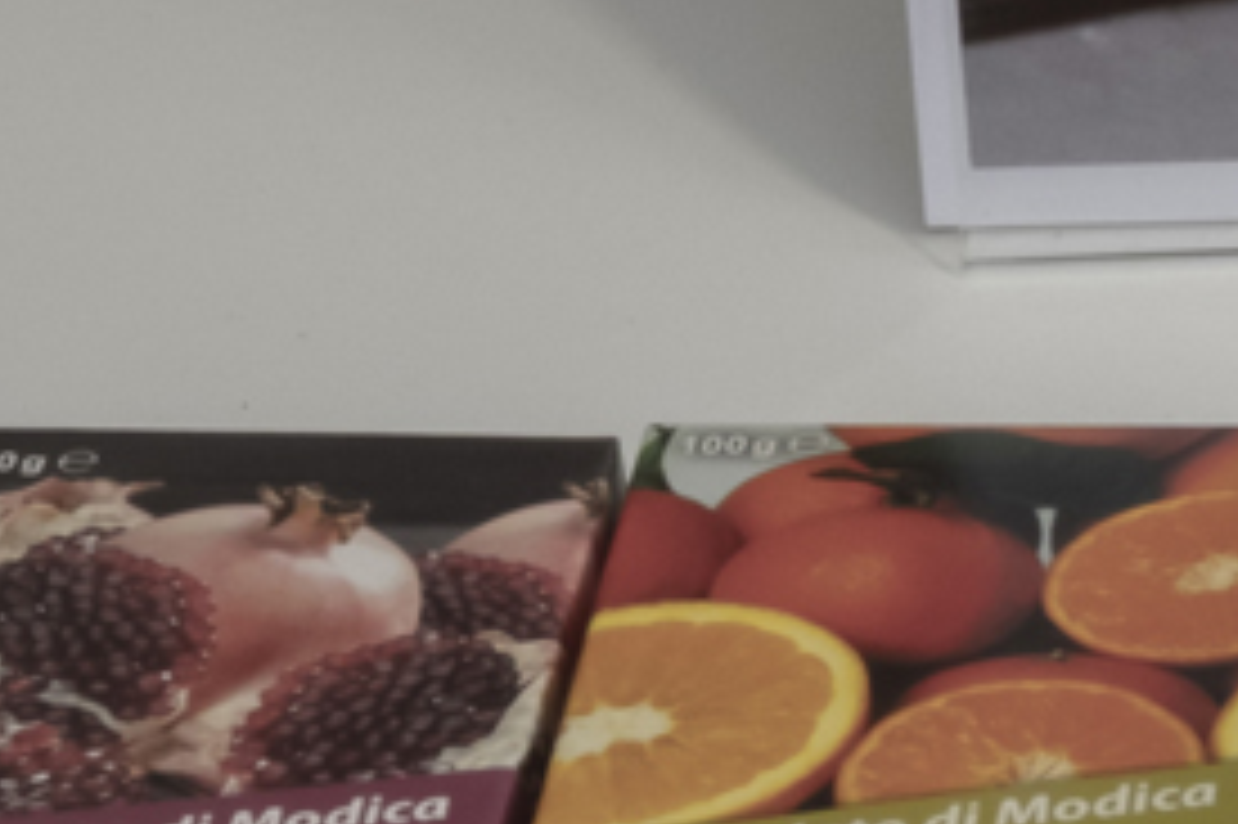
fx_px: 11066
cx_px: 2210
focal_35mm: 322
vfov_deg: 4.2
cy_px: -581
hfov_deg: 6.3
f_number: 18
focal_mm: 39.3
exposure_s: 1/125
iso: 800
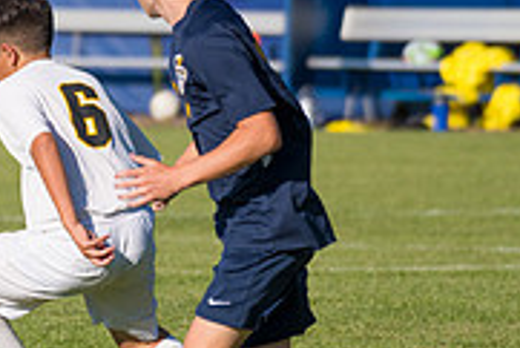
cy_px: 114
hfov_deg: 2.5
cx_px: -270
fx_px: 12027
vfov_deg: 1.7
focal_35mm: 832
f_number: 5.6
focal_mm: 260
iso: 320
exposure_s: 1/2000
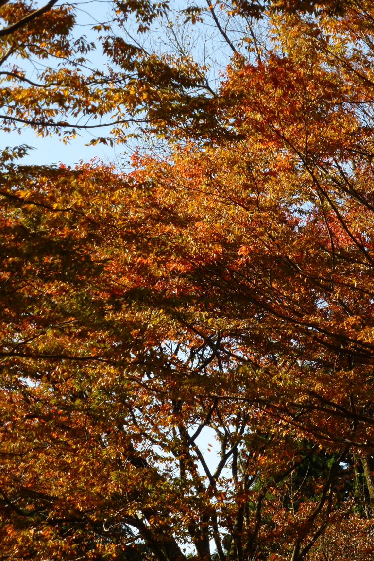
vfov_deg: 13.1
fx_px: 2446
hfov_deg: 8.7
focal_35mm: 157
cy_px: 265
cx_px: 282
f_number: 5.3
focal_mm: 19.4
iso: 100
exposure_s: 1/250
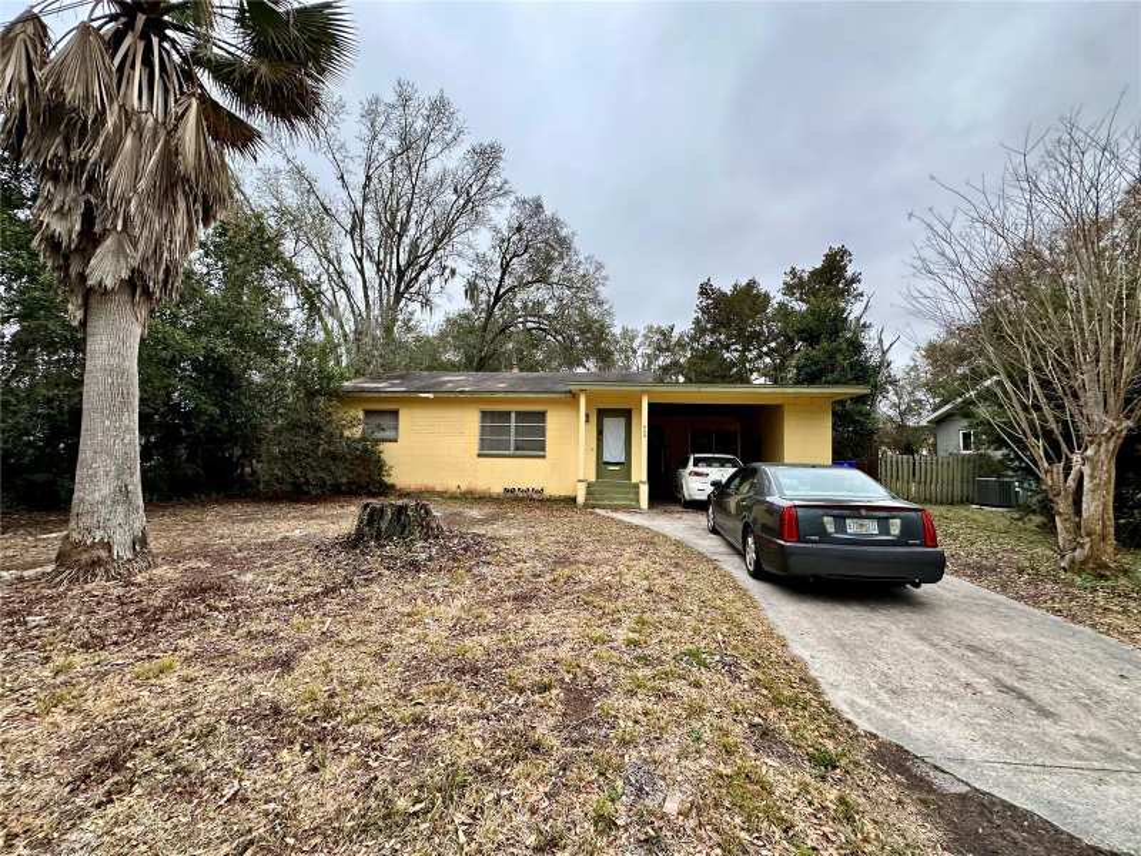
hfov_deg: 102.1
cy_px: 428
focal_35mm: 14
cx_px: 570
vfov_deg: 85.7
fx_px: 461
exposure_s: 1/99
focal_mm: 2.22
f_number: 2.2
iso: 125
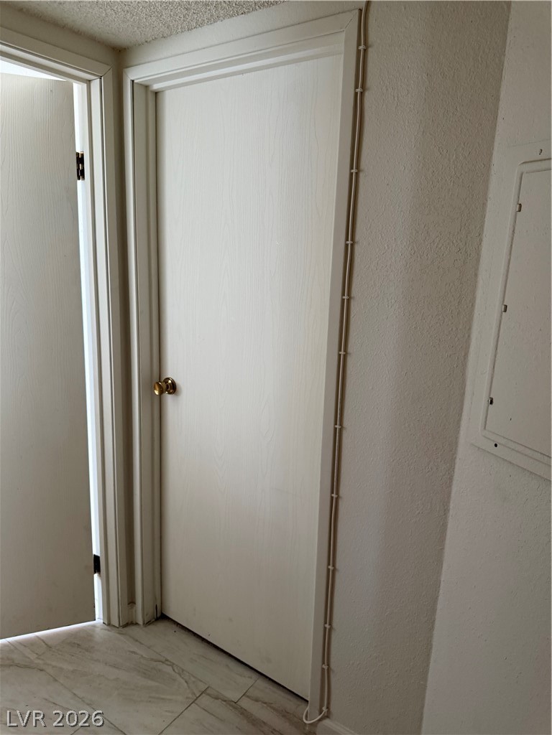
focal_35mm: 24
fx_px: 510
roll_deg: -2.2
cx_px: 276
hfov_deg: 56.8
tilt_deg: -13.4
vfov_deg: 71.6
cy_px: 368
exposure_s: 1/60
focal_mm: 6.76
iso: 250
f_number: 1.78
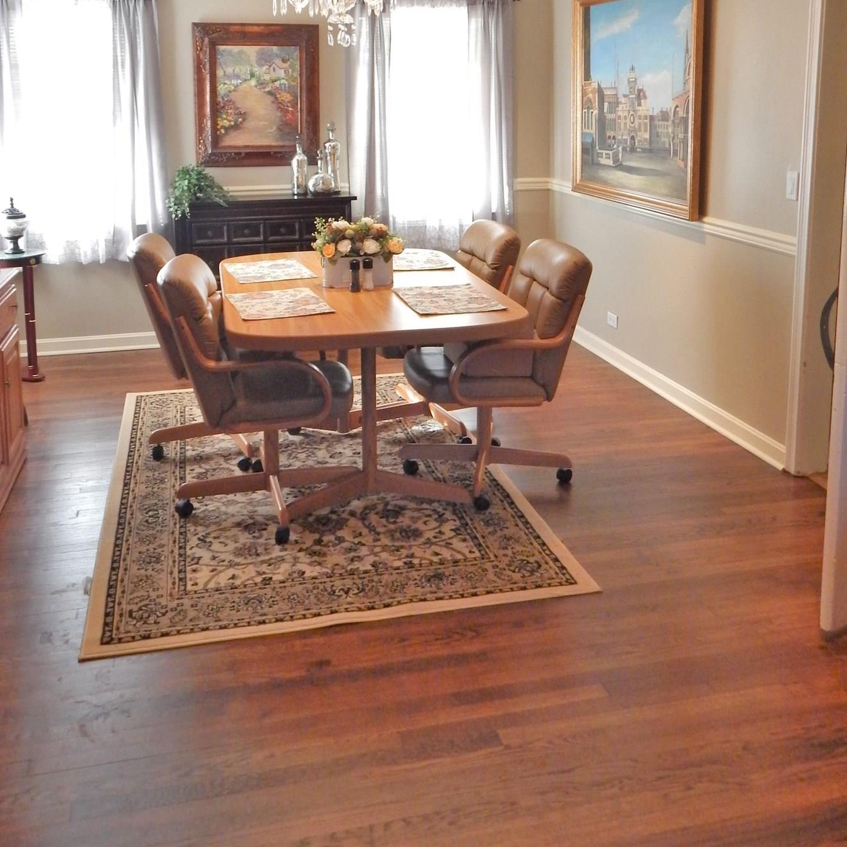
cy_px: 229
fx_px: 941
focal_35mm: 34
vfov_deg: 47.0
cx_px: 410
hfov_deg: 48.4
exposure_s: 1/30
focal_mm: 4
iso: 360
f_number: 3
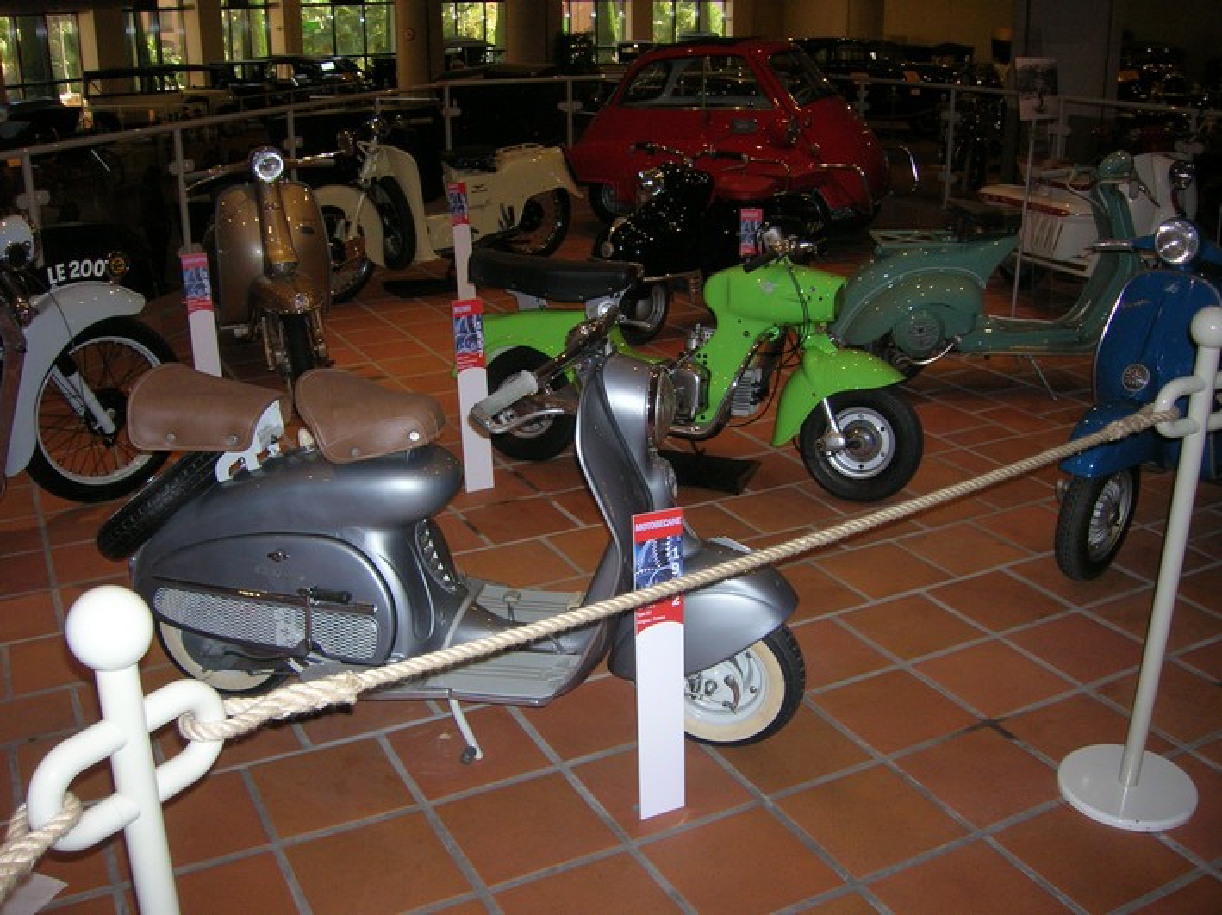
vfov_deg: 41.8
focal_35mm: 34
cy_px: 458
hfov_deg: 54.0
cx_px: 611
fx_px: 1200
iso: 125
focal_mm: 5.7
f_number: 2.9
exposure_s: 1/60.1
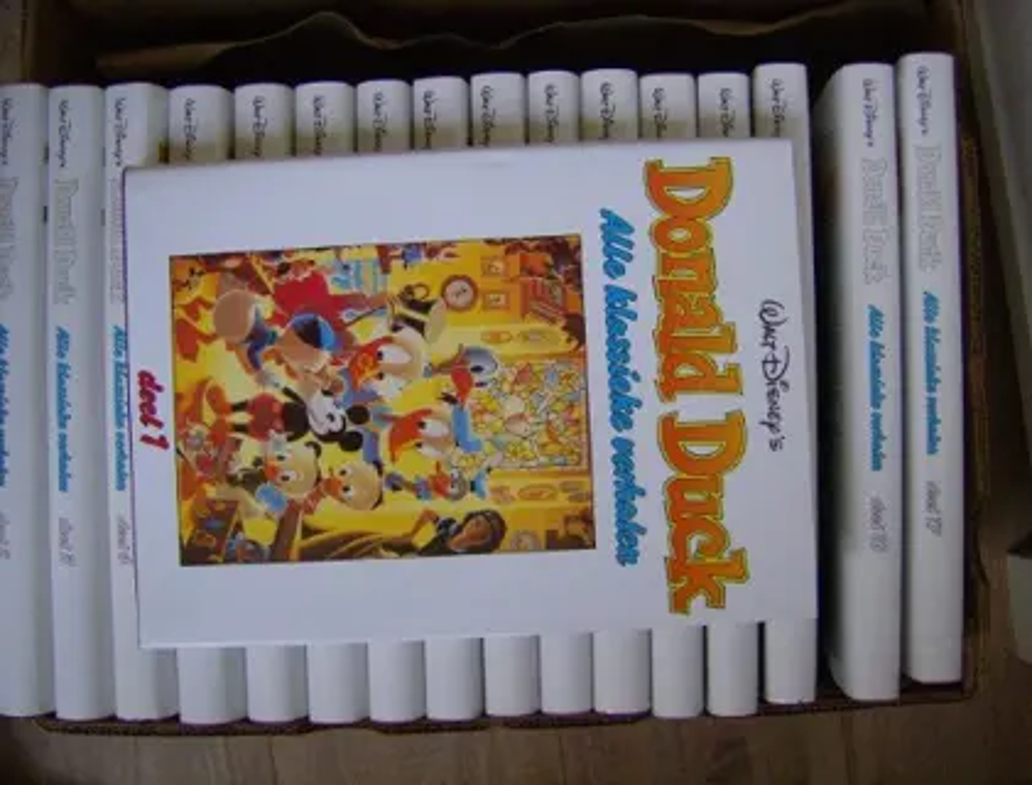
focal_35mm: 36
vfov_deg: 40.0
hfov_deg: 51.1
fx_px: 1078
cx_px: 516
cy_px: 392
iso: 200
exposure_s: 1/48.2
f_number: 2.8
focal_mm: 6
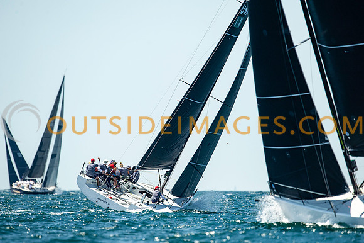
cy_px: 122
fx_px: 6202
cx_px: 182
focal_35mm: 614
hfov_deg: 3.4
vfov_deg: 2.2
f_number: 5
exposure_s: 1/3200
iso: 400
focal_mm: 600
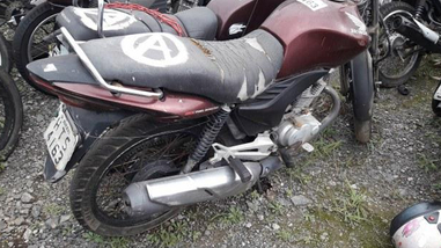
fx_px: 374
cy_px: 103
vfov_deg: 36.5
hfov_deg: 61.0
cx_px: 228
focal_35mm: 32
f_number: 1.9
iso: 40
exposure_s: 1/255
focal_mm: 3.7
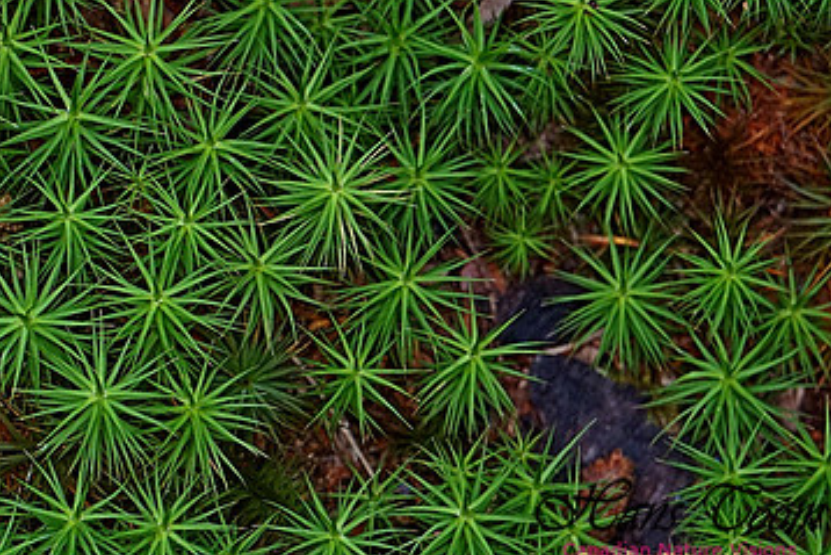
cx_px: 169
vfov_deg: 2.7
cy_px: 154
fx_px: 11777
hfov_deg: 4.0
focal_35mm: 510
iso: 1000
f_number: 13
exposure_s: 1/60
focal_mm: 210
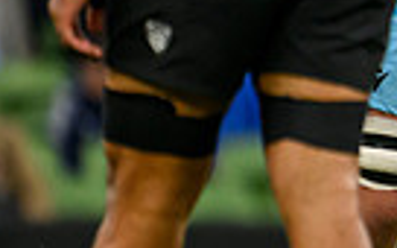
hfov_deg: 0.6
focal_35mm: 3265
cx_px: 1043
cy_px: -98
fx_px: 35326
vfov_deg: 0.4
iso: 2000
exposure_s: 1/1600
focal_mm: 560
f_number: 4
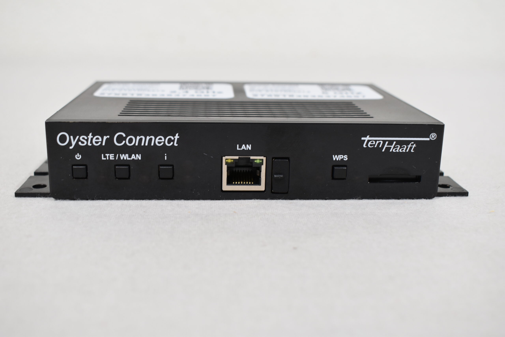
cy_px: 168
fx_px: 610
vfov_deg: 30.9
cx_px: 252
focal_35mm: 44
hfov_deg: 45.0
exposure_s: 1/60
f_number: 5.6
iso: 560
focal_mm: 29
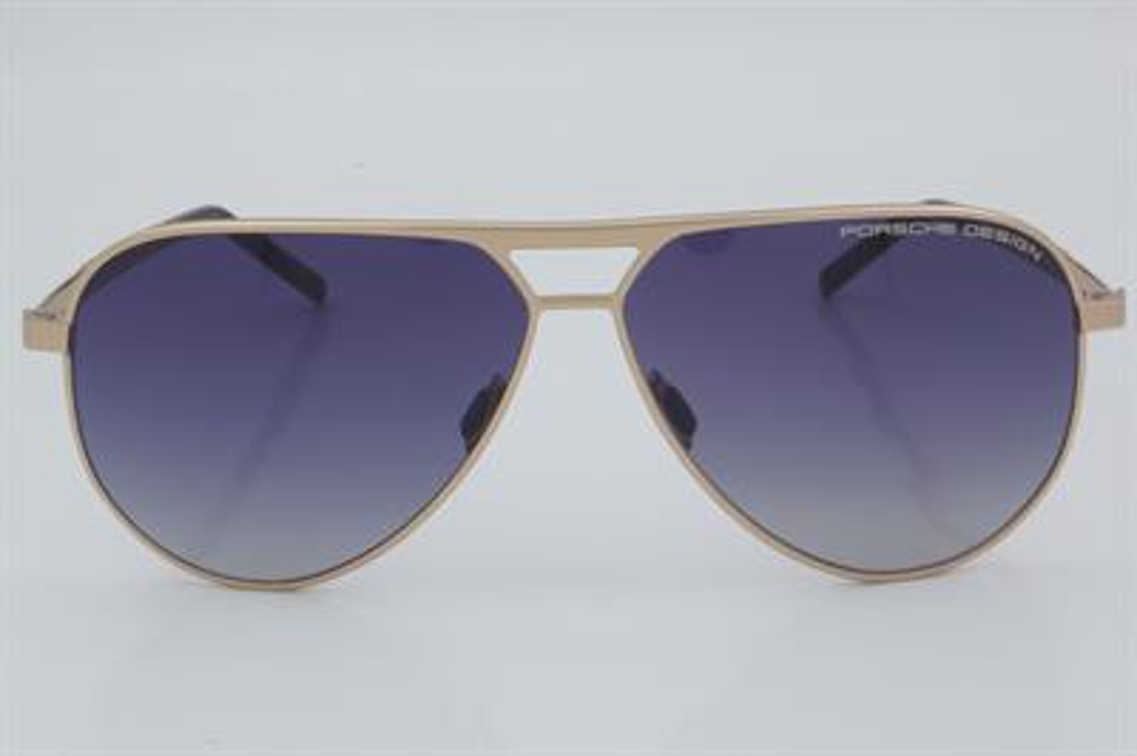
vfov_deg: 18.2
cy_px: 378
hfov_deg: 27.0
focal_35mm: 75
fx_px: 2367
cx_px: 568
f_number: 32
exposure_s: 1/3
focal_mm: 50
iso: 100
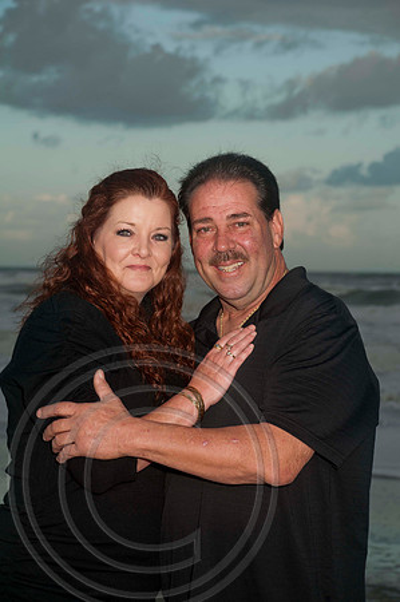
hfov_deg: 12.2
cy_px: 301
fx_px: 1879
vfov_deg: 18.2
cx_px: 200
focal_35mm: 112
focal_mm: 75
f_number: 6.3
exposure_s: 1/125
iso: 100
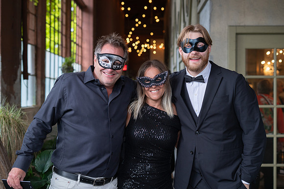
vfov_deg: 27.0
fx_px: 395
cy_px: 94
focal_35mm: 50
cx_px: 142
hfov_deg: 39.6
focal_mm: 50
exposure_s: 1/100
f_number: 2.8
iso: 400
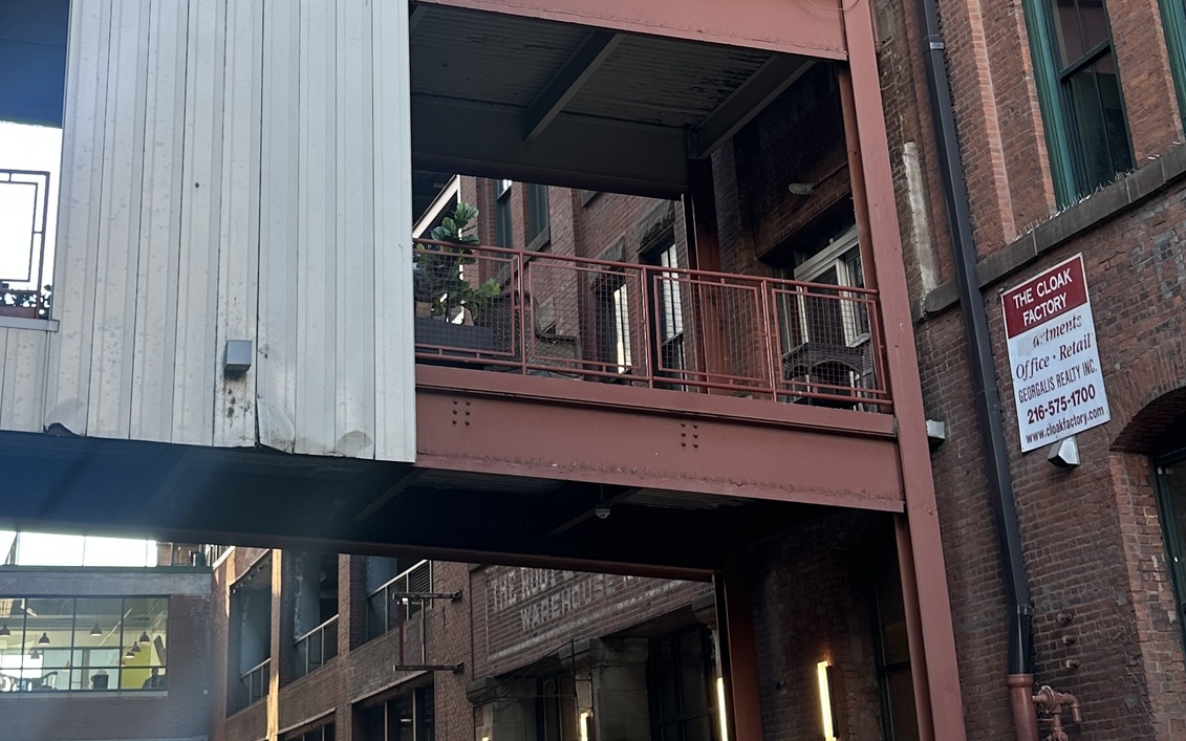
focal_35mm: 60
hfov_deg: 33.9
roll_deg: -0.1
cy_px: -27
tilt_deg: +25.1
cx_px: 482
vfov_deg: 20.8
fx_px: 1939
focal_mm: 6.86
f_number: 1.78
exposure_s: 1/153
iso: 64
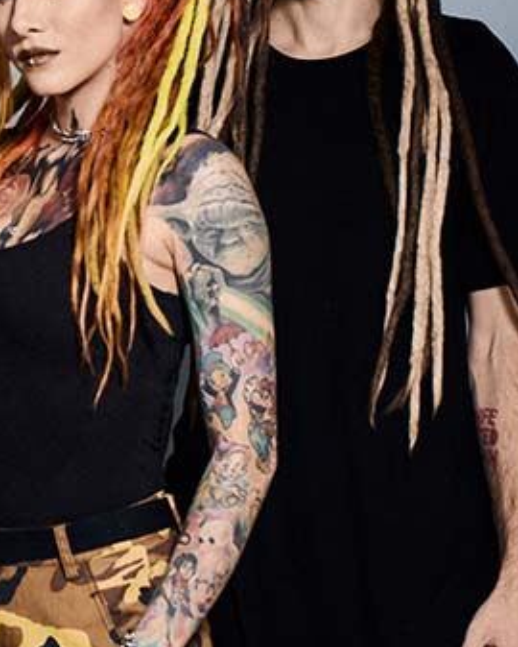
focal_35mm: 285
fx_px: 5457
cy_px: 231
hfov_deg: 5.4
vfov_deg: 6.8
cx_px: 31
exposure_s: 1/80
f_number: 7.1
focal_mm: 100
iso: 50
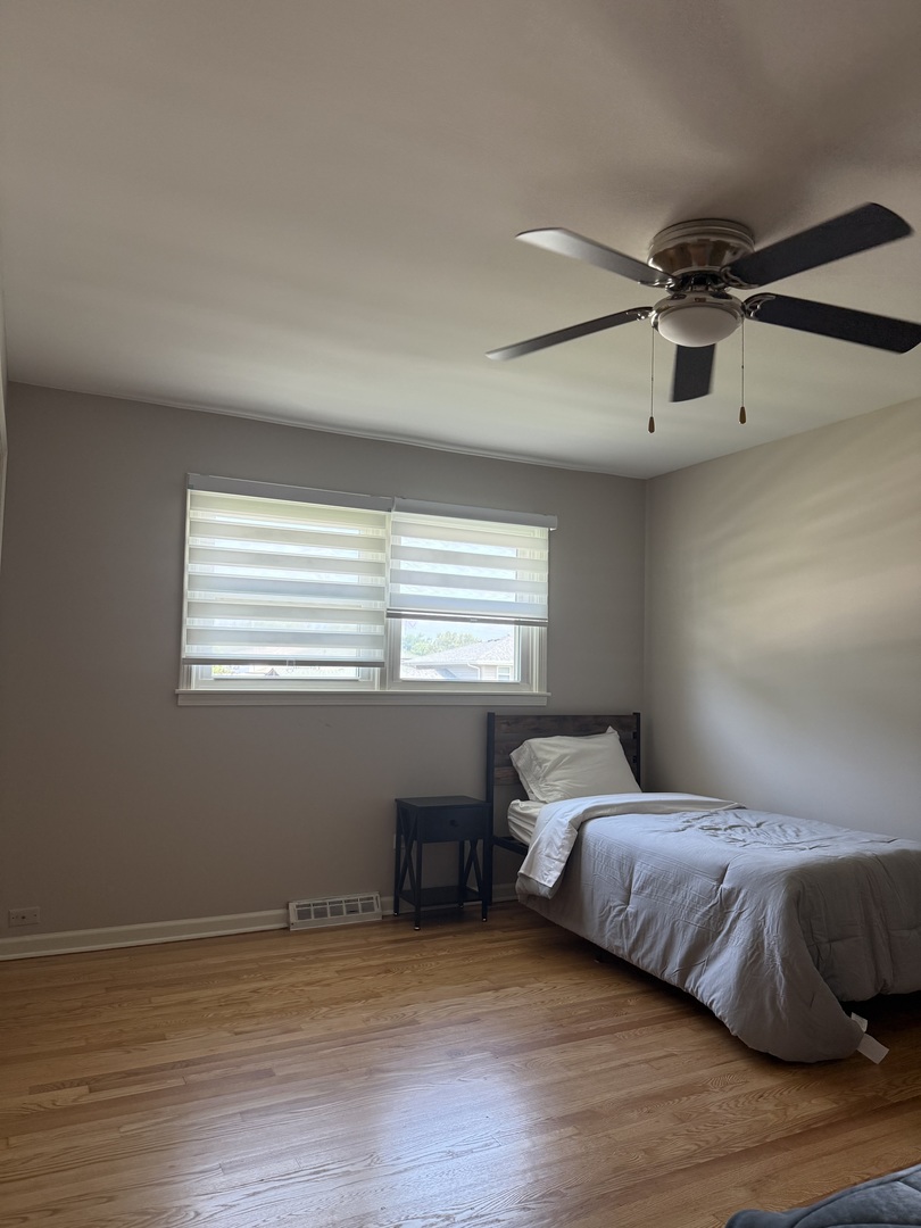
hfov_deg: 56.8
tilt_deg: +4.5
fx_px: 851
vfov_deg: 71.6
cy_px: 614
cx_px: 460
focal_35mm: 24
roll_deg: -1.8
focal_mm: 6.76
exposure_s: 1/120
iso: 250
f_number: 1.78
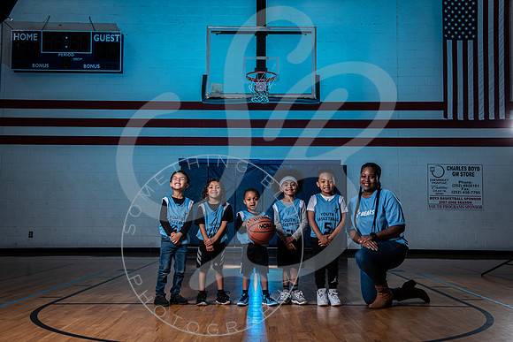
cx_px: 256
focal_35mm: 42
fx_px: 601
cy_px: 171
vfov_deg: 31.8
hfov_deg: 46.2
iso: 200
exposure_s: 1/200
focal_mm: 42
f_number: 5.6
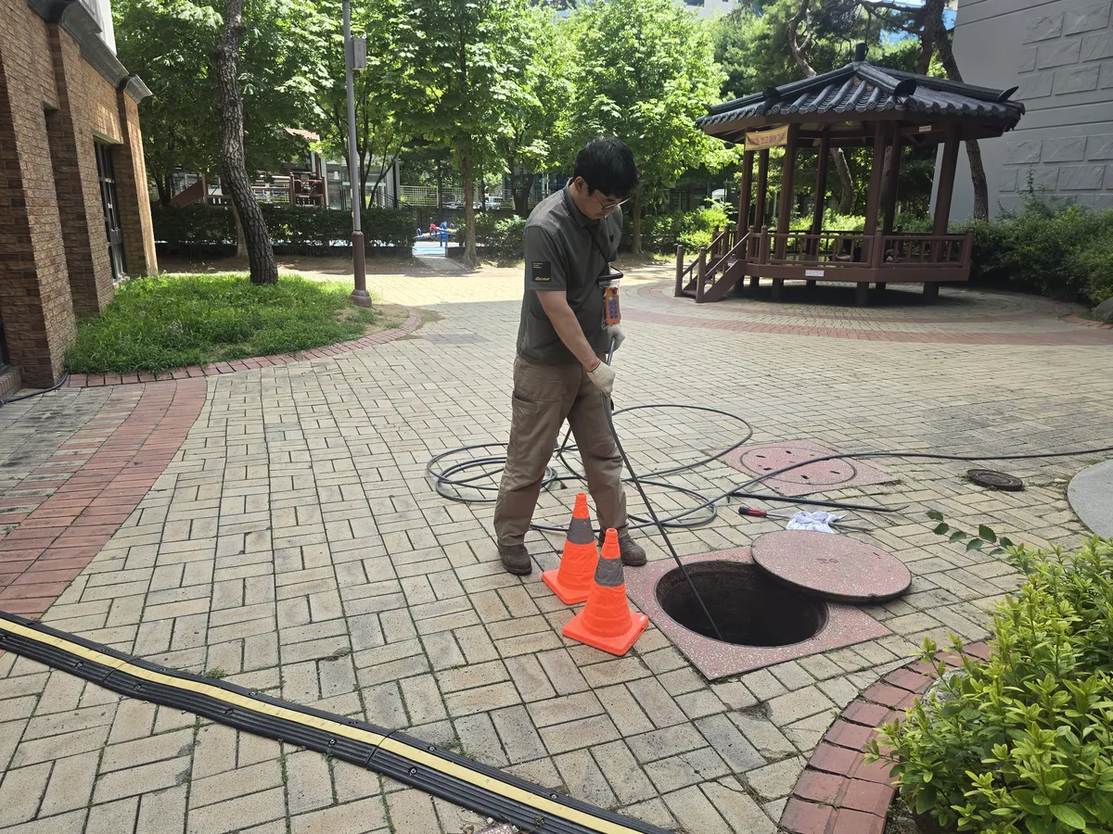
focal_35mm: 23
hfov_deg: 73.9
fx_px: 740
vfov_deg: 58.9
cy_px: 417
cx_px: 556
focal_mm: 6.3
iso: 12
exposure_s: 1/180
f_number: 1.7
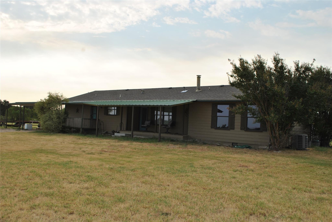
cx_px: 166
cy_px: 111
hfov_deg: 57.2
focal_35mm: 33
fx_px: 305
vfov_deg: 40.1
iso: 100
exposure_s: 1/200
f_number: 8
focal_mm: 22
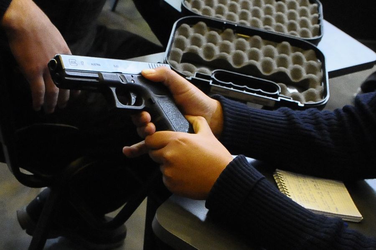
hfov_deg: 70.5
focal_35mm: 26
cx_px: 188
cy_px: 125
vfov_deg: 50.3
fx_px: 266
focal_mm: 17
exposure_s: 1/125
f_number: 5
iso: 2500
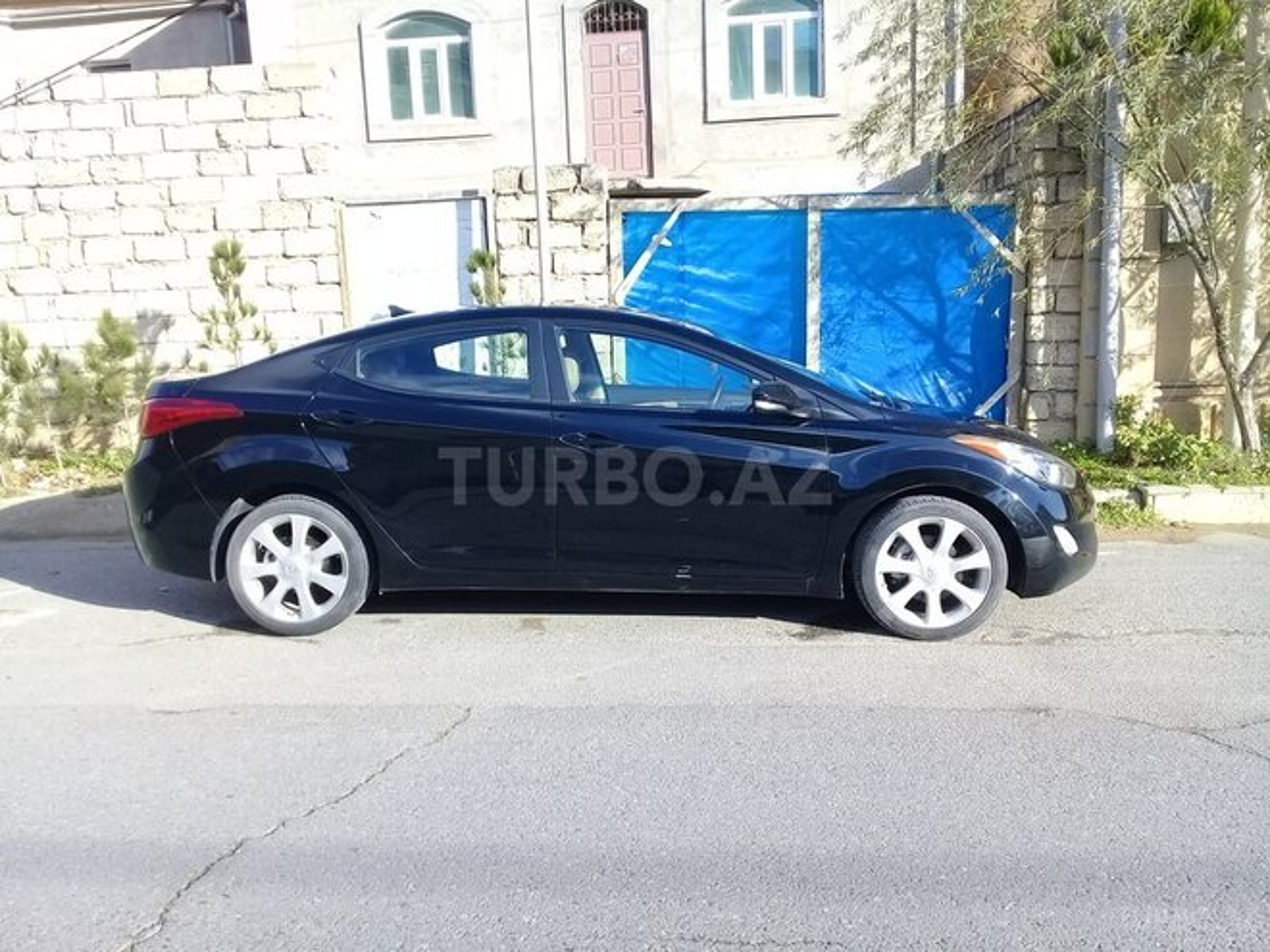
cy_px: 476
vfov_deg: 45.4
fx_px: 1137
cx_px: 635
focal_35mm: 31
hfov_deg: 58.4
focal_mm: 3.3
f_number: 2.2
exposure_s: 1/427
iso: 50
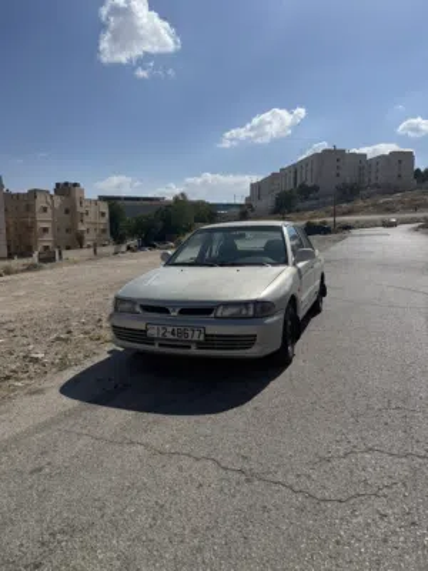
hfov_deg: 56.8
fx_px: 396
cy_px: 286
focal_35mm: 24
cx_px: 214
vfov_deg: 71.6
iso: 80
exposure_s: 1/14286
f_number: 1.78
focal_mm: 6.76
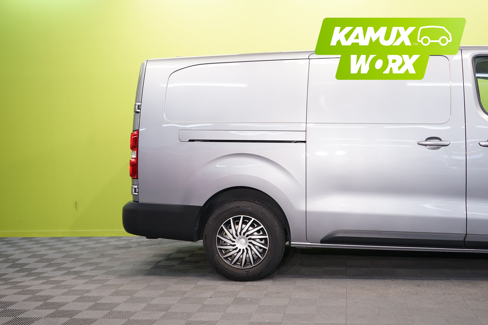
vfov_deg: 31.9
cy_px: 162
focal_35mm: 42
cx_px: 244
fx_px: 569
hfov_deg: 46.4
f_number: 4.5
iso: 400
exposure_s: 1/30
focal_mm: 42
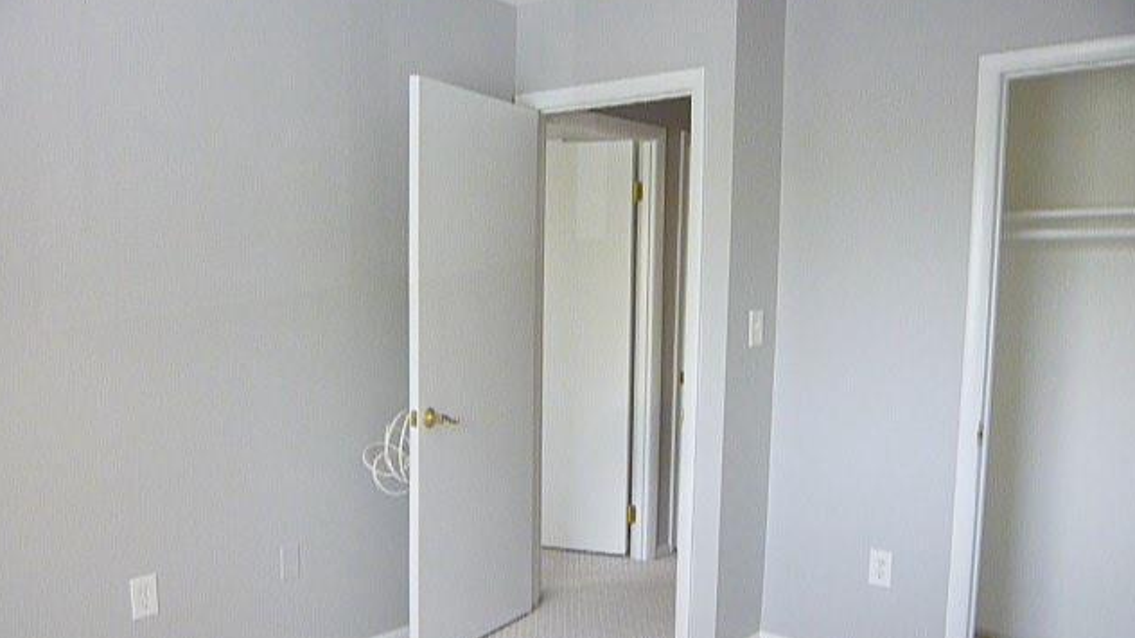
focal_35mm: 32
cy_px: 406
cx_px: 569
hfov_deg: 61.0
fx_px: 963
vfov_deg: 36.4
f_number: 4
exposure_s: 1/60
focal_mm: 5.2
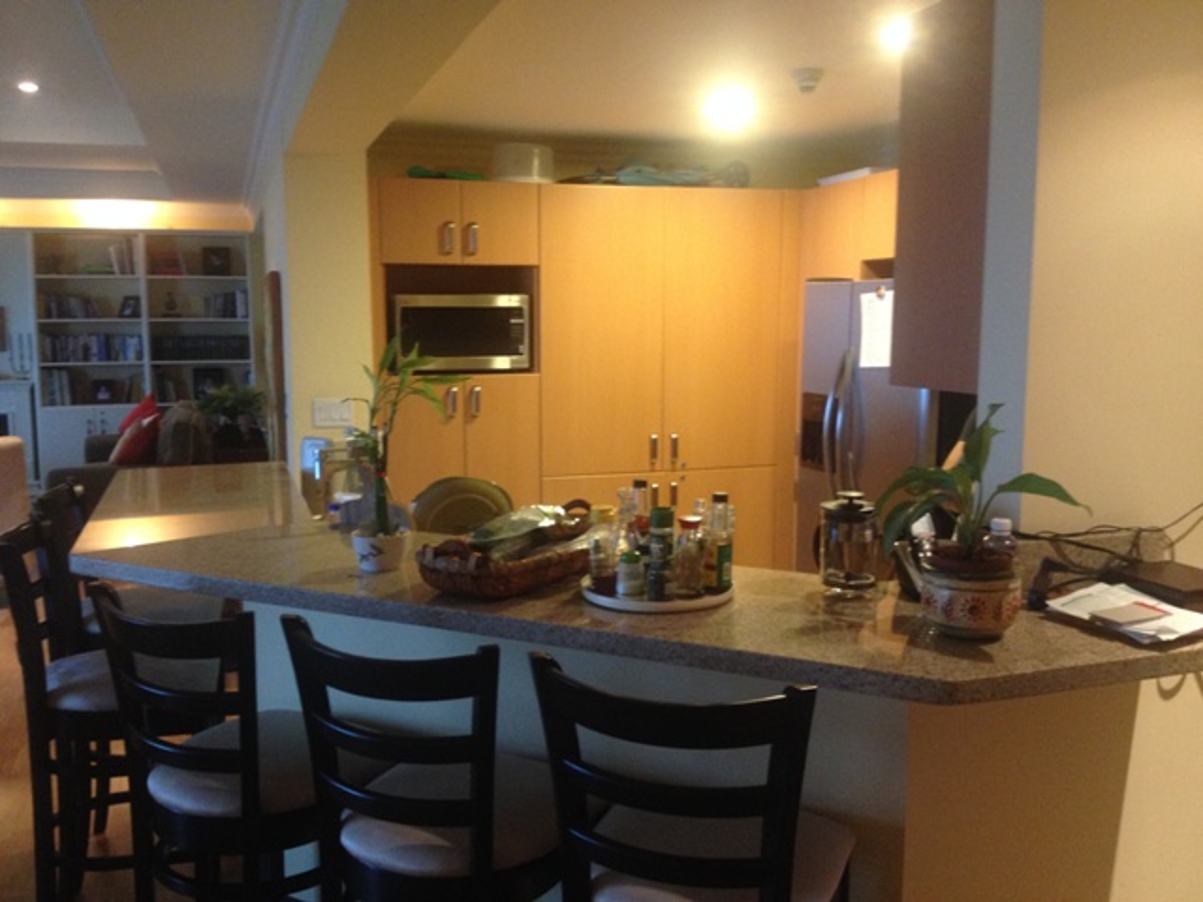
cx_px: 602
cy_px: 451
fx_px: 1216
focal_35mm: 35
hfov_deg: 52.6
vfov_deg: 40.7
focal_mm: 4.28
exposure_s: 1/20
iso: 250
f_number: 2.4
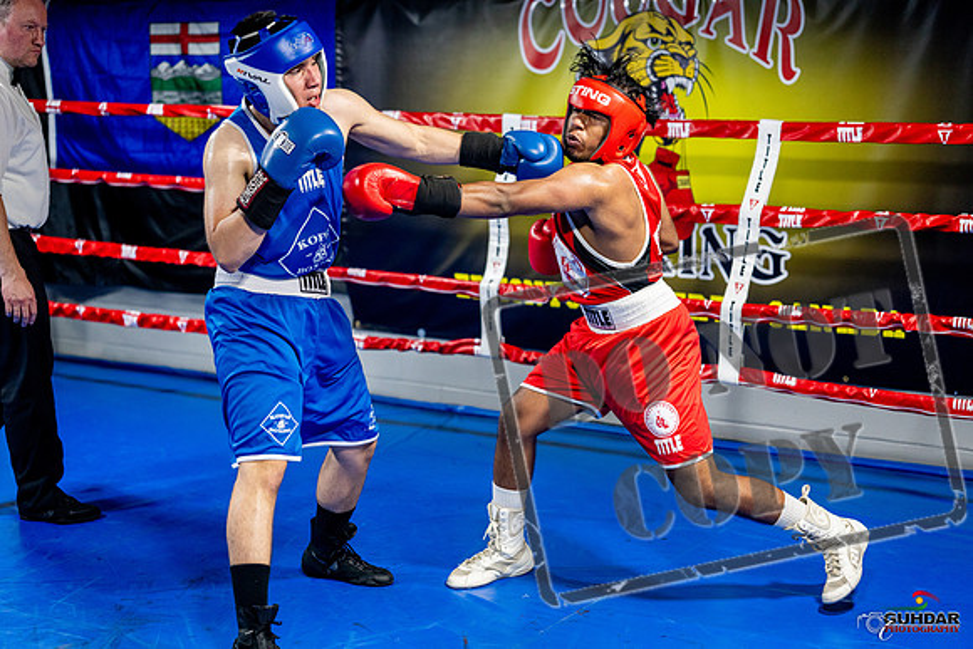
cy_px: 324
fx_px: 1622
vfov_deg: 22.6
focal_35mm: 60
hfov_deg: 33.4
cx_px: 486
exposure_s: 1/800
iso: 3200
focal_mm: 60
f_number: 2
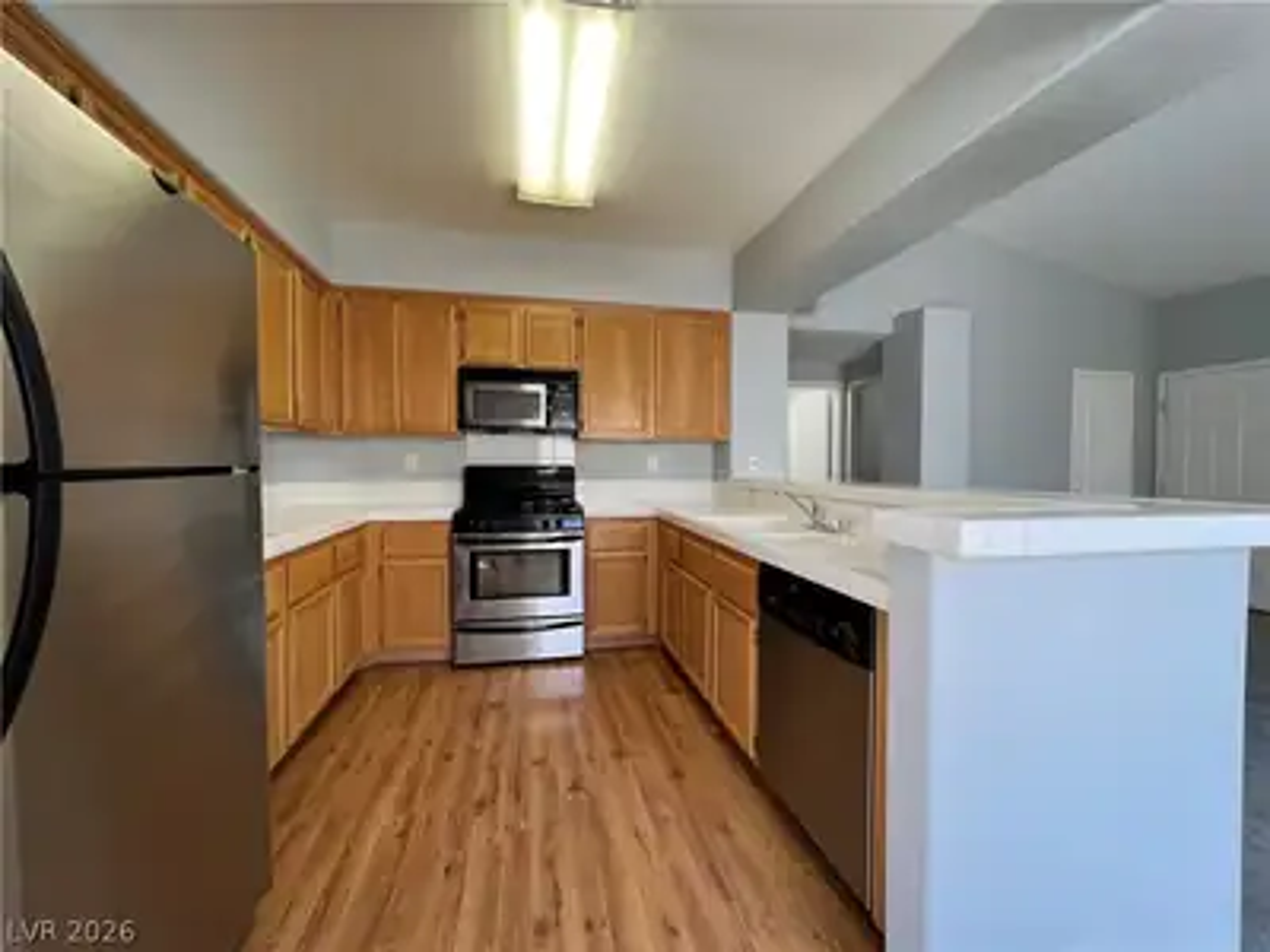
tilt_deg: -1.2
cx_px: 635
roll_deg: -0.4
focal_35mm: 13
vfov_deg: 89.9
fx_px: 477
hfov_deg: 106.2
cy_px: 476
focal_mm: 1.57
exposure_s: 1/120
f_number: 1.8
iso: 125
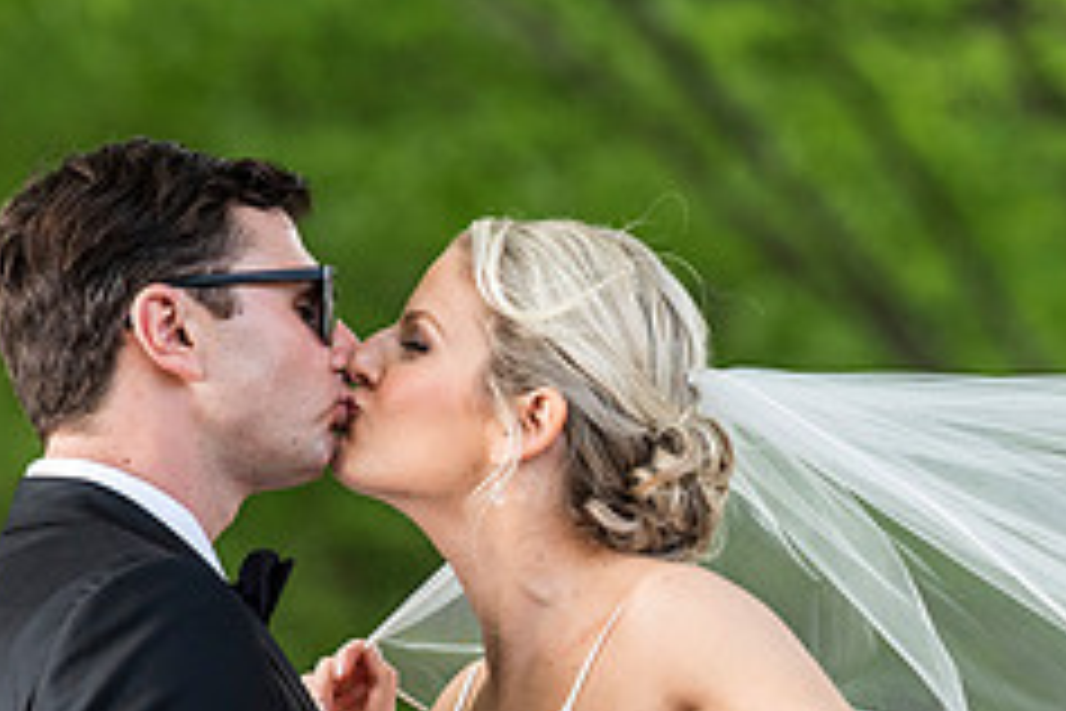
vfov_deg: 2.8
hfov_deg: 4.2
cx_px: 774
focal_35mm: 490
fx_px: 14508
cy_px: 646
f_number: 4.5
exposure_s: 1/640
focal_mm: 200
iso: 800
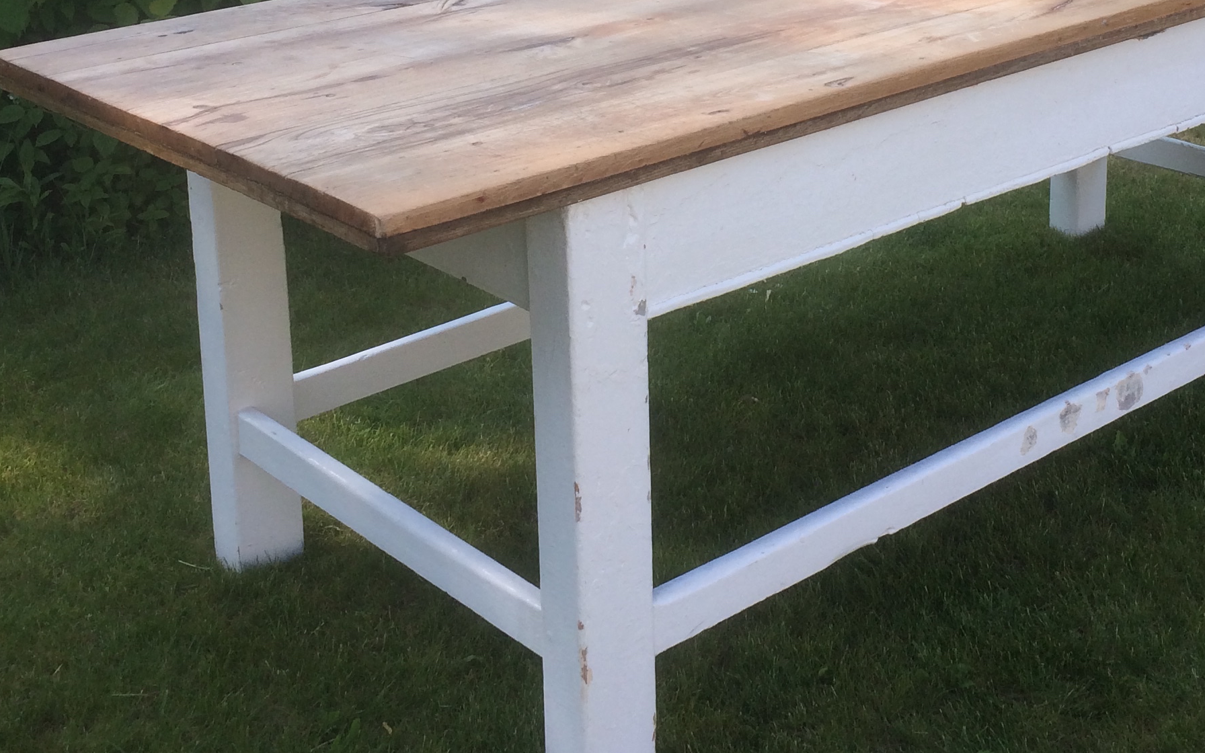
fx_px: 1839
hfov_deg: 36.1
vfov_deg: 22.3
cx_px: 750
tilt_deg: -14.0
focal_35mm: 56
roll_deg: -0.9
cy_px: 13
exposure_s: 1/562
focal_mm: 4.15
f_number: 2.2
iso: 32
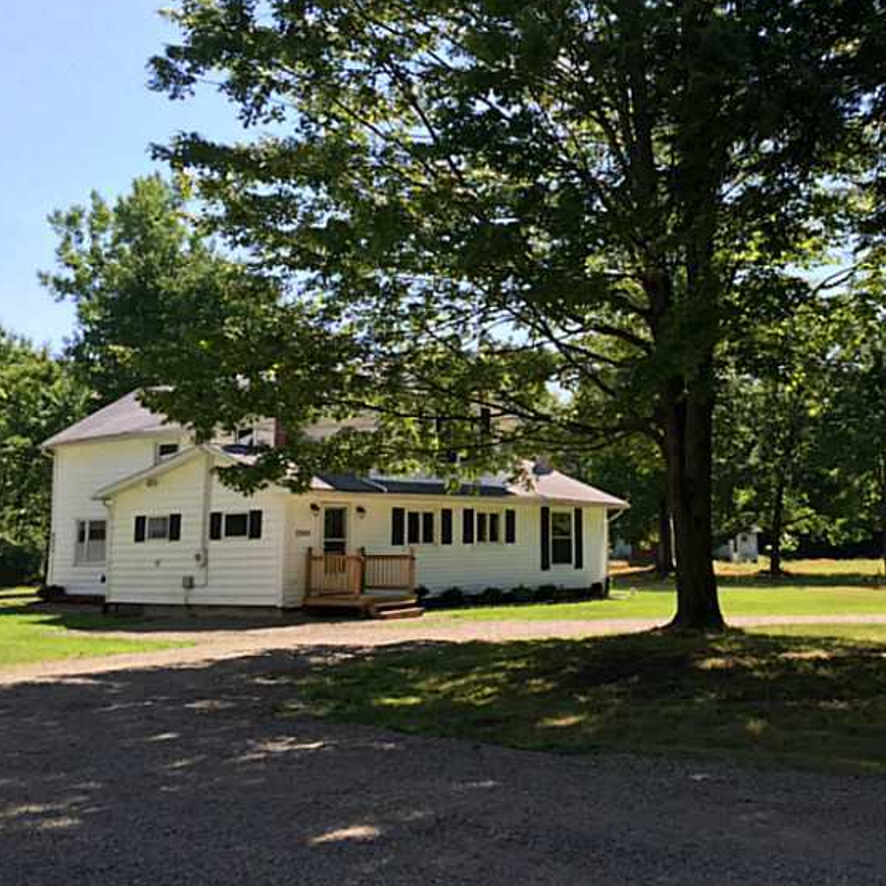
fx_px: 1071
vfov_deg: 44.9
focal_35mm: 37
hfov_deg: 43.9
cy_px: 411
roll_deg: -0.3
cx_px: 630
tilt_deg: +7.1
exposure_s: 1/706
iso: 32
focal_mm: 4.15
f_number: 2.2
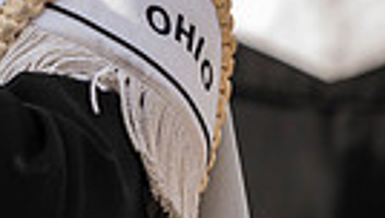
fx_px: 6935
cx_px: -250
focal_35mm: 678
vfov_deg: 1.8
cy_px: -316
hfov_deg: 3.2
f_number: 2.8
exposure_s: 1/8000
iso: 1000
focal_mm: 150
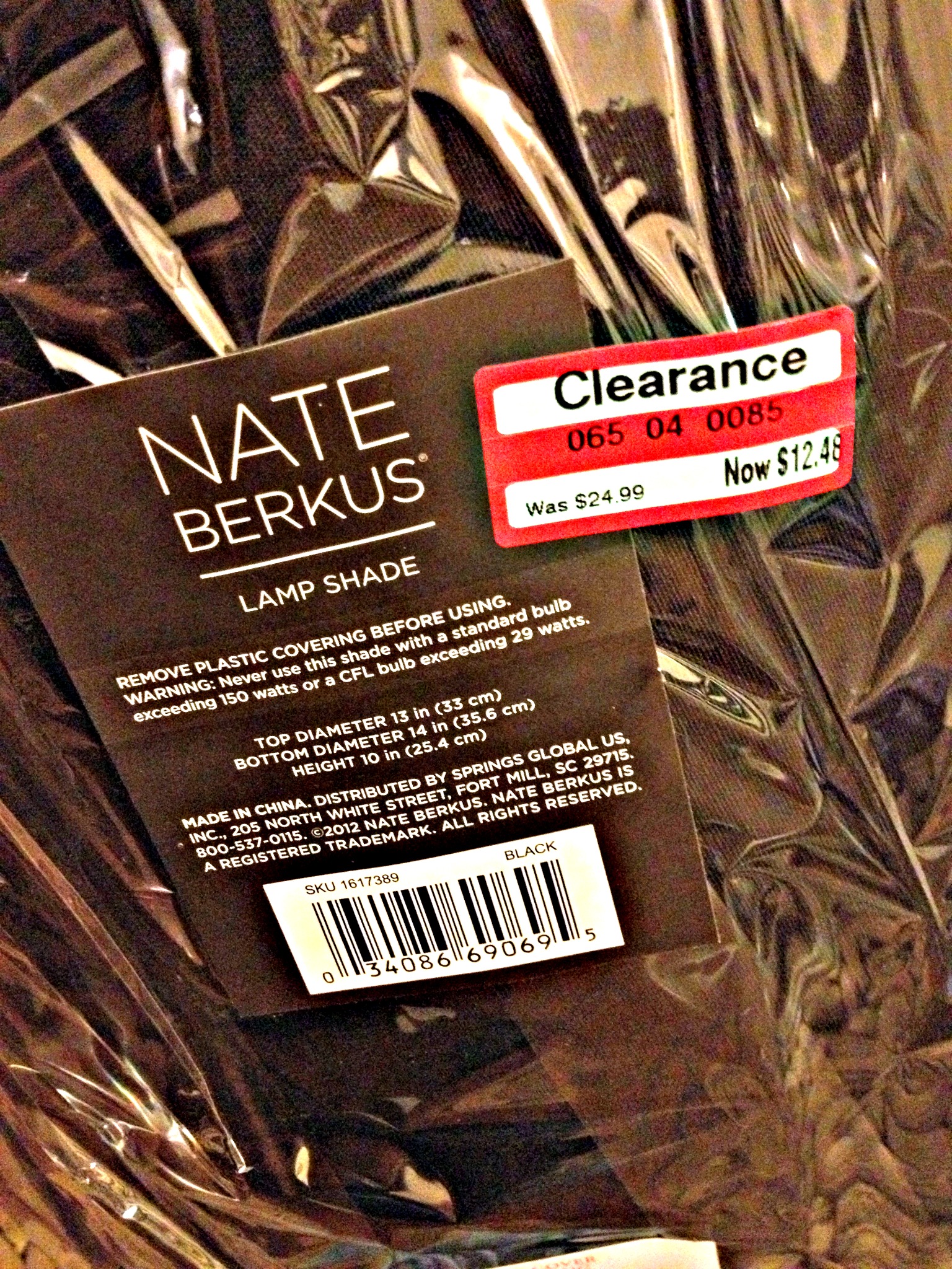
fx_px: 1283
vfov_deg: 52.6
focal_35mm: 35
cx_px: 476
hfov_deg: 40.7
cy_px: 634
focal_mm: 4.28
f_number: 2.4
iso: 800
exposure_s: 1/15
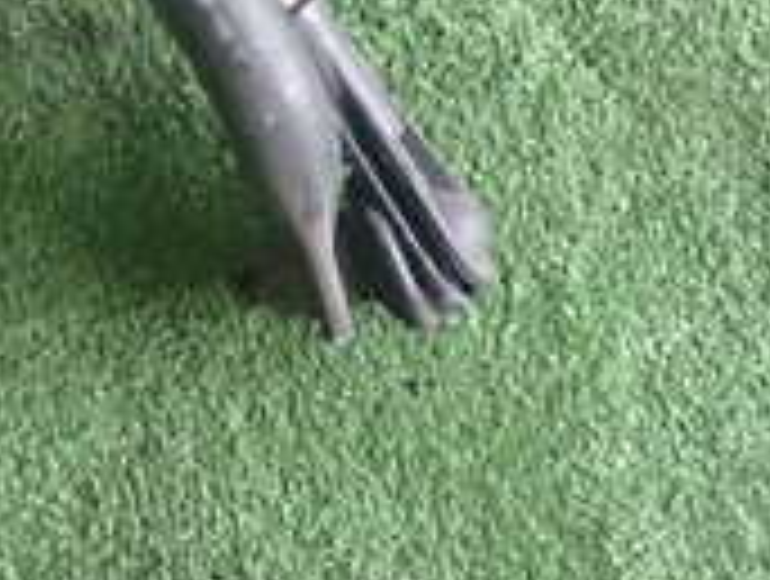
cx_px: -99
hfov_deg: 14.4
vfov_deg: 10.8
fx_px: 2965
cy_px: -288
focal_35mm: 133
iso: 400
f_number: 2.7
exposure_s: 1/40
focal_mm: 6.83
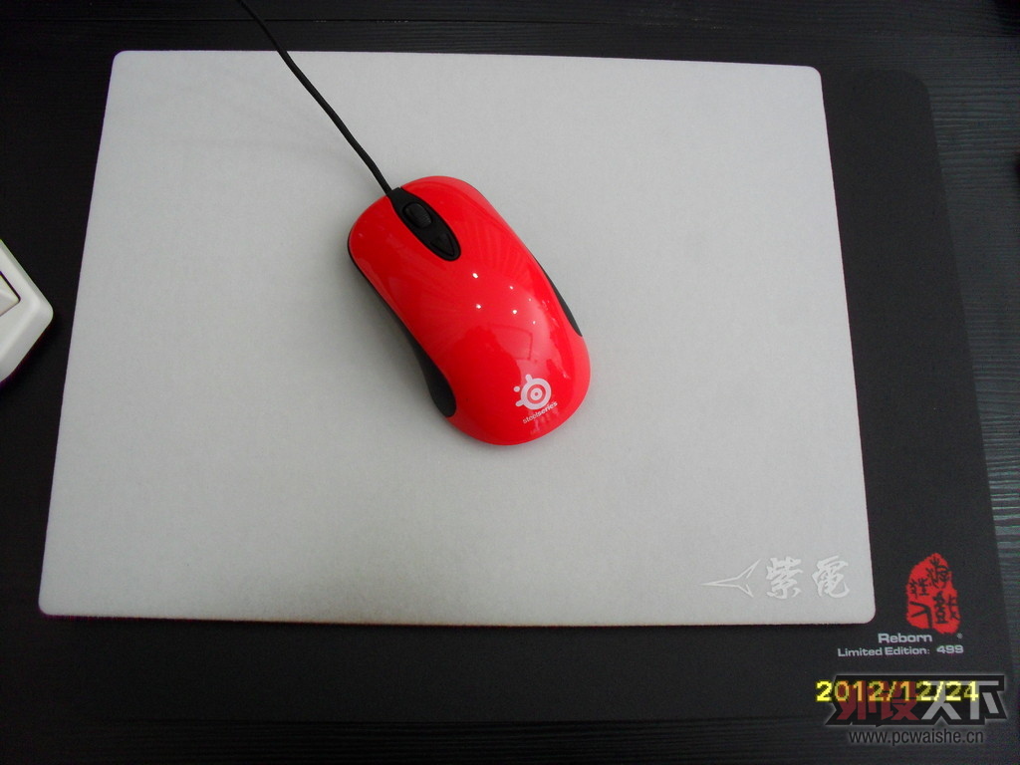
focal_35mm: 35
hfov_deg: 52.6
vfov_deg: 40.7
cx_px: 510
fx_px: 1031
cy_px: 382
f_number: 3.2
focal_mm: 6.3
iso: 200
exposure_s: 1/15
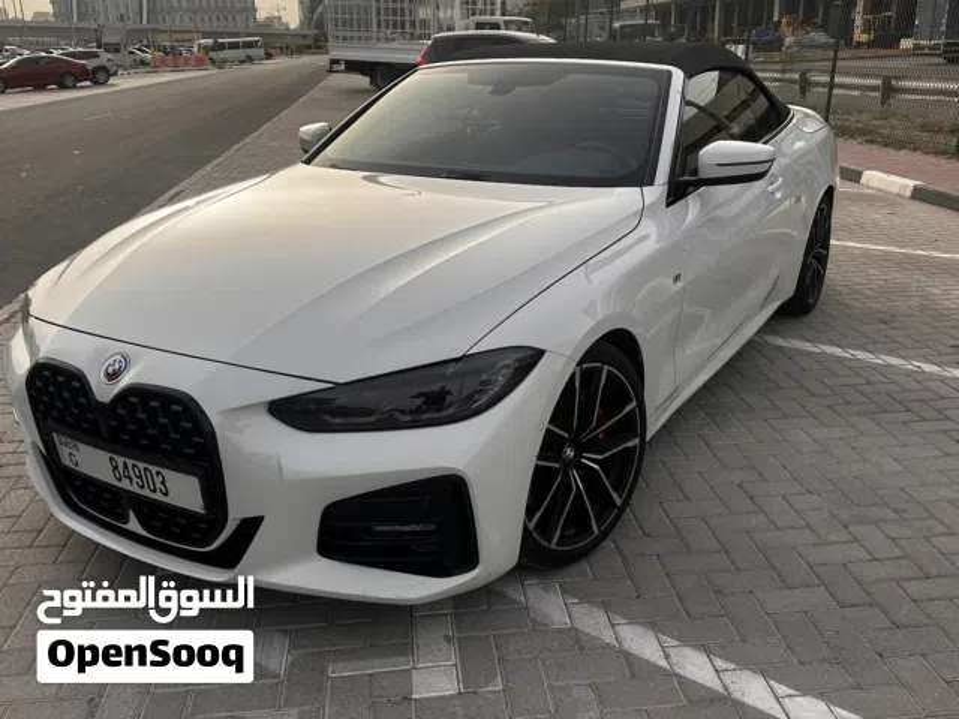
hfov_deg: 71.6
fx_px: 665
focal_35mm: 24
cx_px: 480
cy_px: 360
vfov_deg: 56.8
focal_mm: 6.86
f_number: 1.78
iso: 80
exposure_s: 1/1272
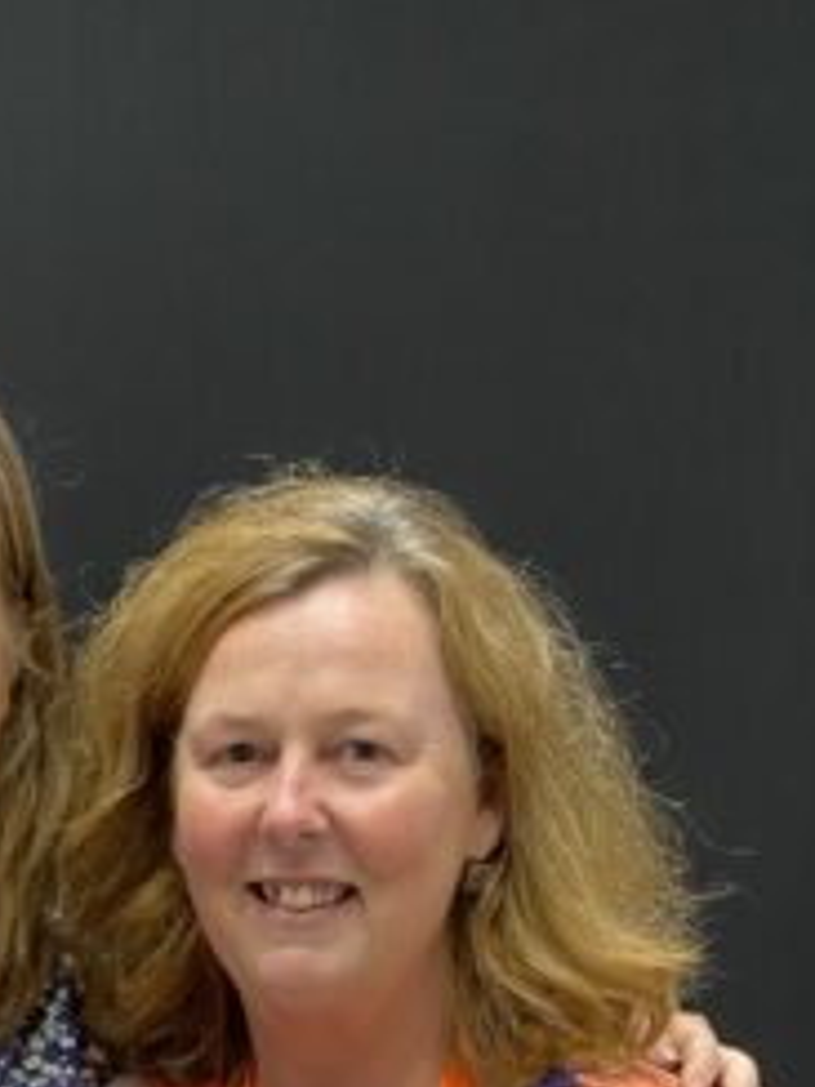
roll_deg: -0.6
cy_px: 1292
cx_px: 89
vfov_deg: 26.9
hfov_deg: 22.4
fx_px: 2009
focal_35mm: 64
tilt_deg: -15.5
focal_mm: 4.25
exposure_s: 1/50
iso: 320
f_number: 1.8
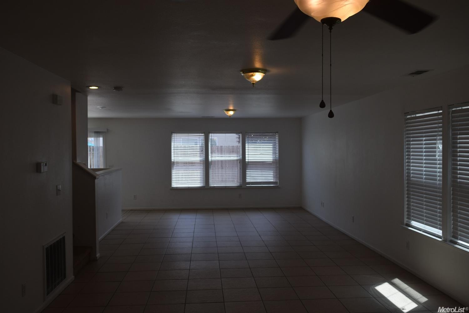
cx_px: 234
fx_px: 430
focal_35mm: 33
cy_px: 156
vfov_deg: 40.0
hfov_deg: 57.2
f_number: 6.3
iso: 200
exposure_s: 1/200
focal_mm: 22
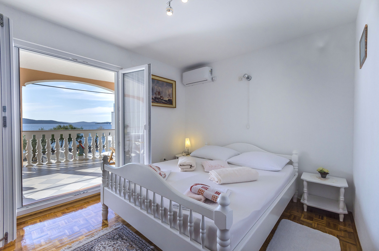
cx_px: 190
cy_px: 126
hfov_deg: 100.5
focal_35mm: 15
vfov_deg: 77.1
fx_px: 158
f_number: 8
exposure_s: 1/200
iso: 100
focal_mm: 10
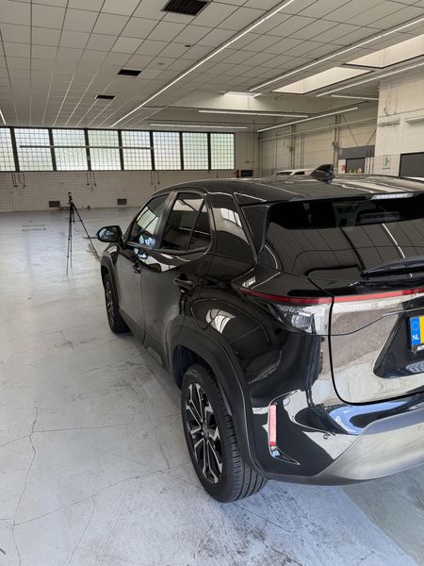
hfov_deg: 56.8
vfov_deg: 71.6
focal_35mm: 24
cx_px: 212
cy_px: 283
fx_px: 392
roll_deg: +1.2
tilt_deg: -13.9
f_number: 1.78
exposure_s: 1/335
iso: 80
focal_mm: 6.76
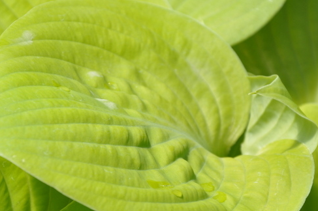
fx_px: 2285
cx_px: 148
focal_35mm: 259
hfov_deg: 8.0
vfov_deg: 5.3
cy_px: 137
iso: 200
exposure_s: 1/320
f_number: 9
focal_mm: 105
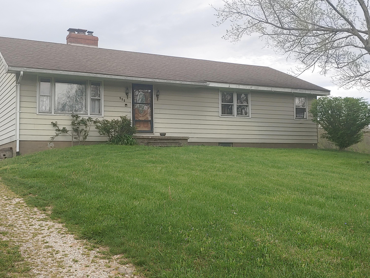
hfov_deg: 46.8
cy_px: 139
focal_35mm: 40
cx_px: 185
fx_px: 428
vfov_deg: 36.0
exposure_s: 1/565
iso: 50
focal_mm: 4.23
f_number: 1.5
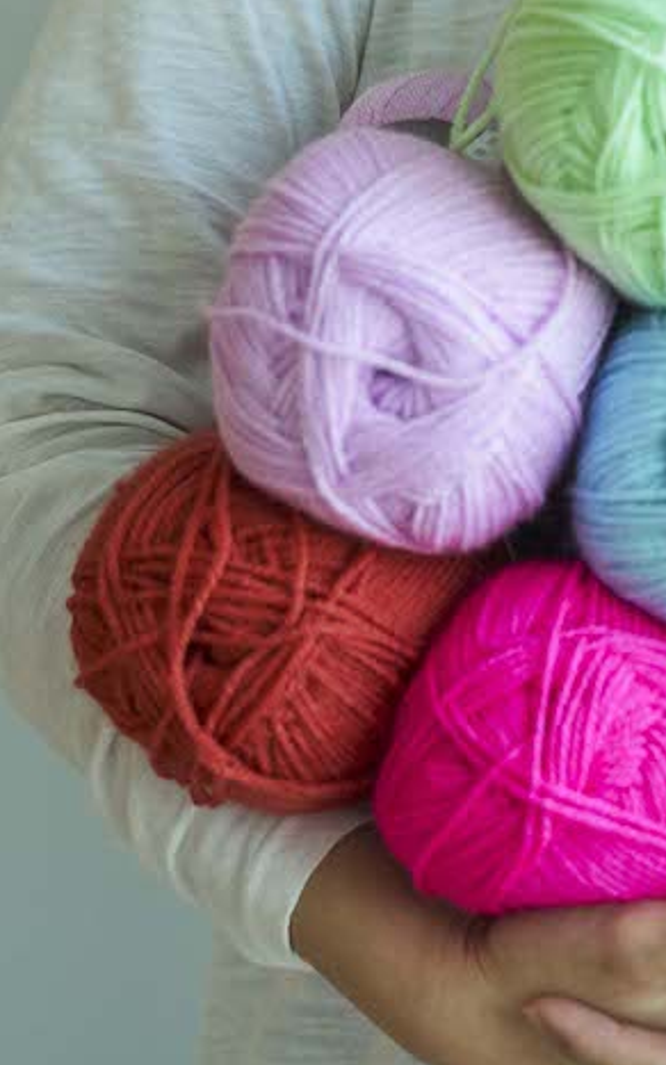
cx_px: 805
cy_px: 8
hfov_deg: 7.2
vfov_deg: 11.5
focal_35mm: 180
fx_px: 5226
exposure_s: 1/500
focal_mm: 55
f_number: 2.8
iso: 640
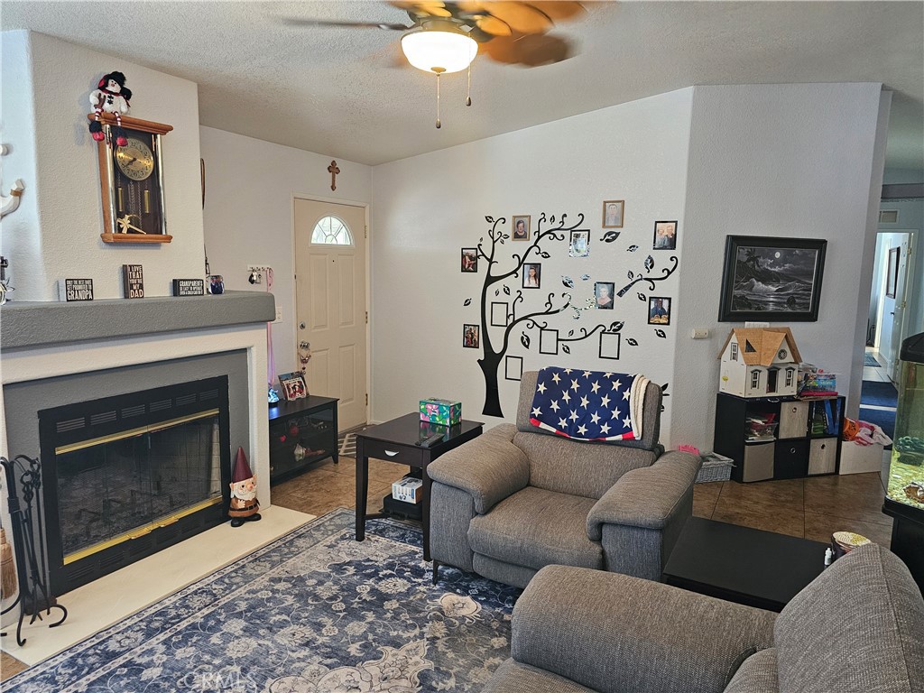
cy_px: 346
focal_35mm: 23
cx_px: 462
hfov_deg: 73.9
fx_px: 614
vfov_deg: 58.9
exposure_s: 1/40
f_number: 1.7
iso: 500
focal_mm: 6.3
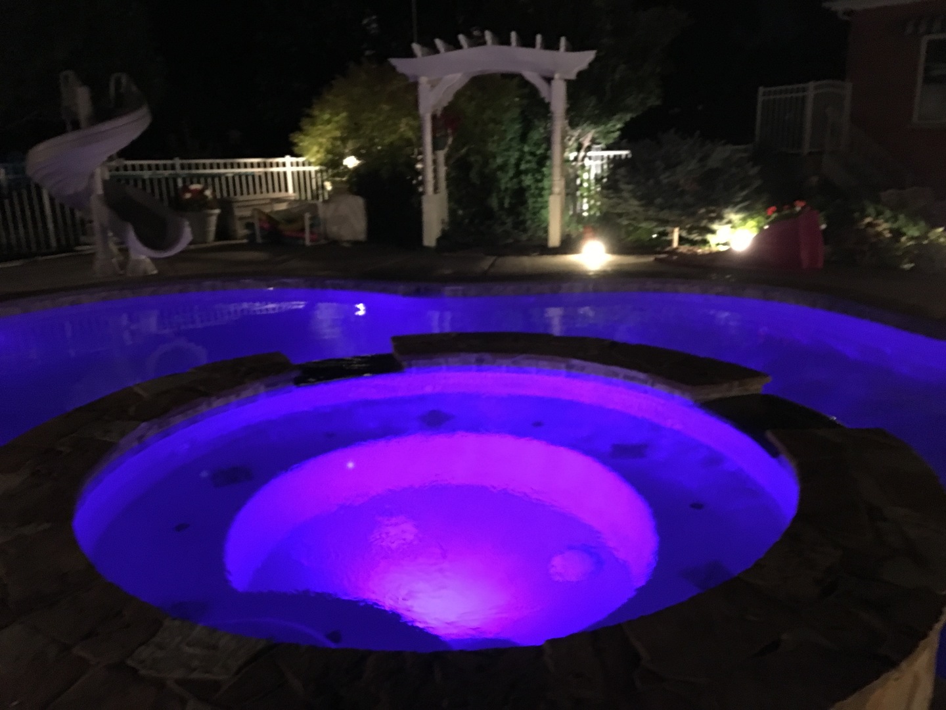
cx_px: 473
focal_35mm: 29
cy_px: 355
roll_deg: +0.6
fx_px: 793
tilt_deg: -16.1
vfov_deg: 48.2
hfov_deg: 61.7
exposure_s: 1/15
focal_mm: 4.15
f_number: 2.2
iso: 640
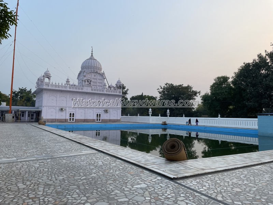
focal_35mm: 26
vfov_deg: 53.1
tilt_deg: +5.0
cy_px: 102
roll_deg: -1.1
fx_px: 205
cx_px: 136
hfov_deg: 67.3
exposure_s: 1/527
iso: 32
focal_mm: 4.2
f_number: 1.6
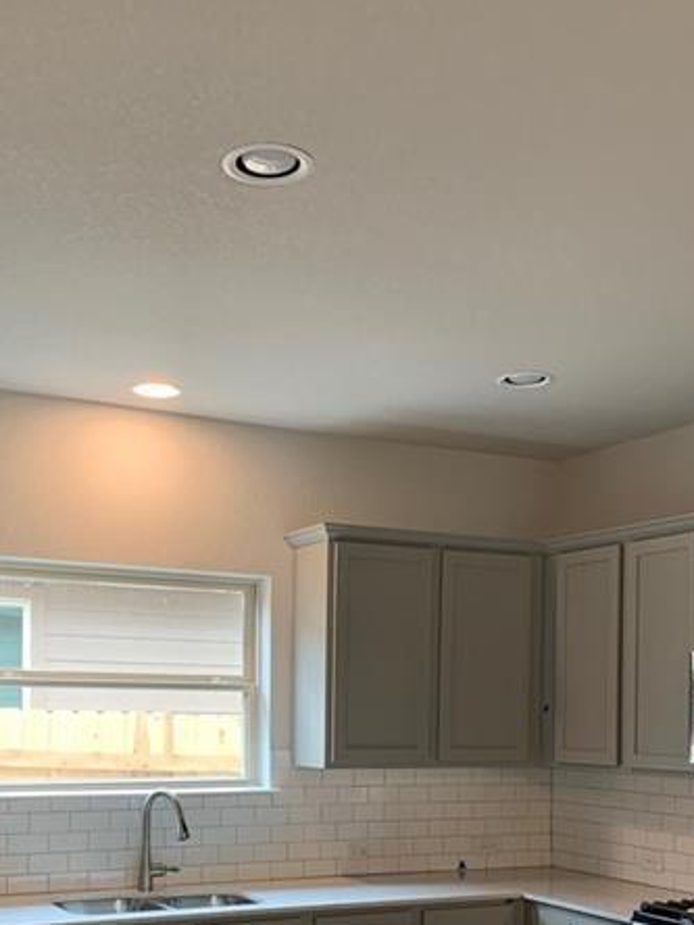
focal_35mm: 45
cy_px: 727
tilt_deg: +0.7
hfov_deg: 32.1
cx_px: 283
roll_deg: -0.4
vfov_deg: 40.5
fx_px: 1203
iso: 100
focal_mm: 4.25
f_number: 1.8
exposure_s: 1/60
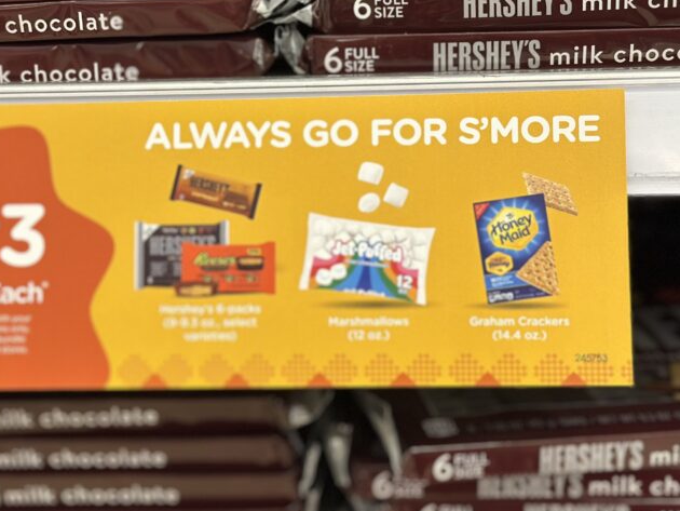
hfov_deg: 25.0
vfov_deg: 18.9
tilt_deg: -12.9
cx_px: 268
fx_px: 1533
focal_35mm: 78
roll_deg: +2.2
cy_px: 199
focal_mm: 6.86
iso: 125
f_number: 1.78
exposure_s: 1/59
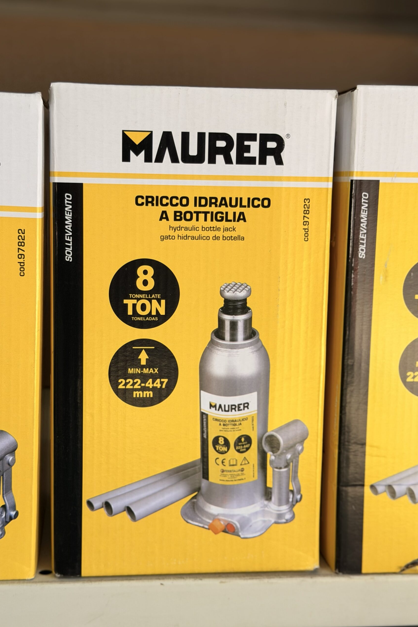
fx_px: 871
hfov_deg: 27.0
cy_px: 314
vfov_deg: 39.6
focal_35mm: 50
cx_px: 202
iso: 50
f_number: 1.78
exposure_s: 1/138
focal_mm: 6.76
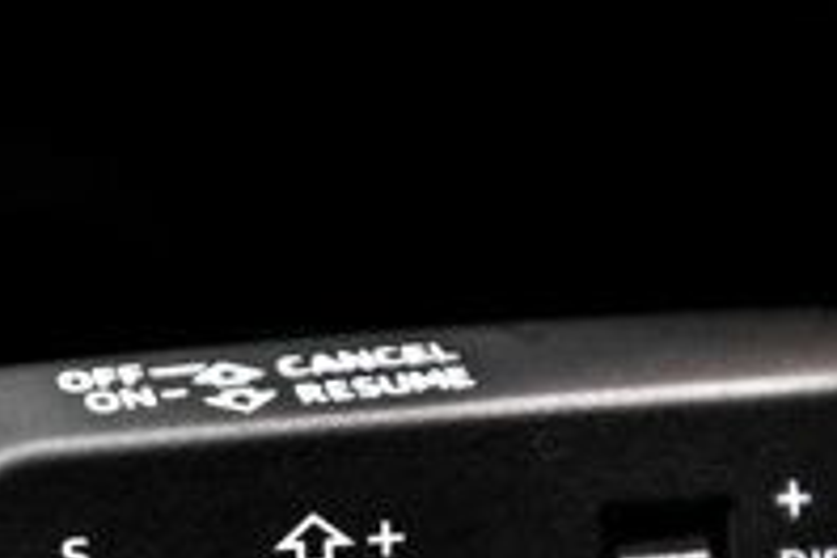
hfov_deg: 12.6
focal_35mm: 162
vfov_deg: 8.4
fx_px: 3766
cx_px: 186
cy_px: 518
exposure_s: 1/160
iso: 640
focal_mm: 50
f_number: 2.8
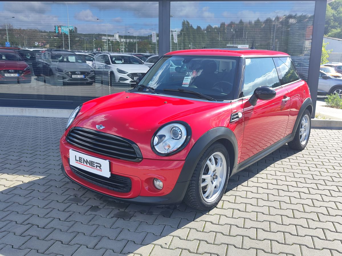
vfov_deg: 58.9
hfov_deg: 73.9
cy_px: 128
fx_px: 227
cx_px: 171
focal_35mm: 23
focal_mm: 7.01
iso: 50
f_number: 1.69
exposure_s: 1/455
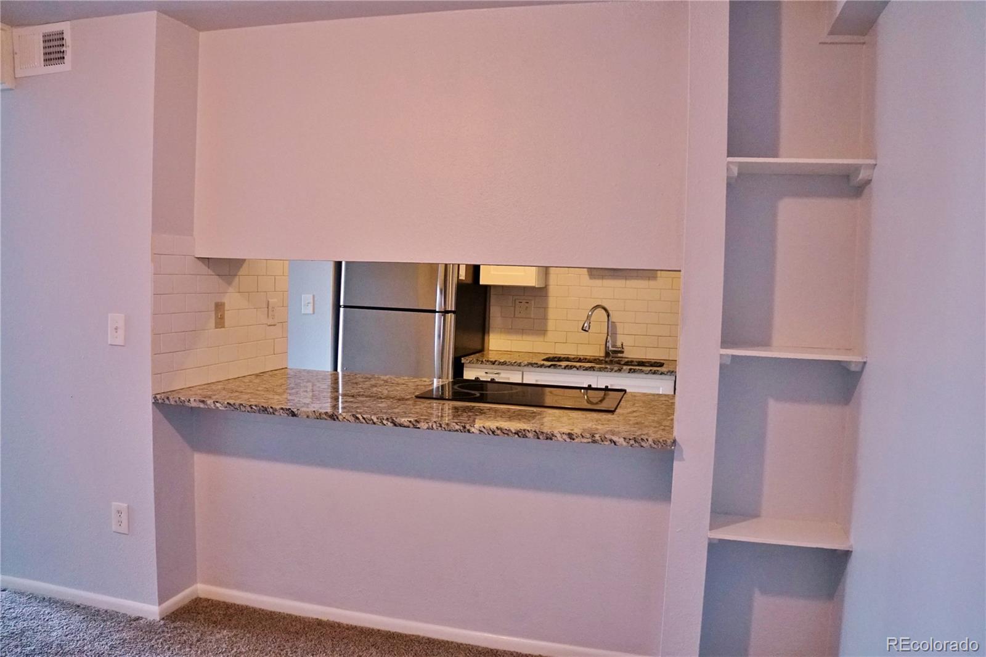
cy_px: 328
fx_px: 739
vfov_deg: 47.9
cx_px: 493
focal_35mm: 27
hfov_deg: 67.4
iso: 3200
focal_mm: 18
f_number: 3.5
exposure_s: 1/160
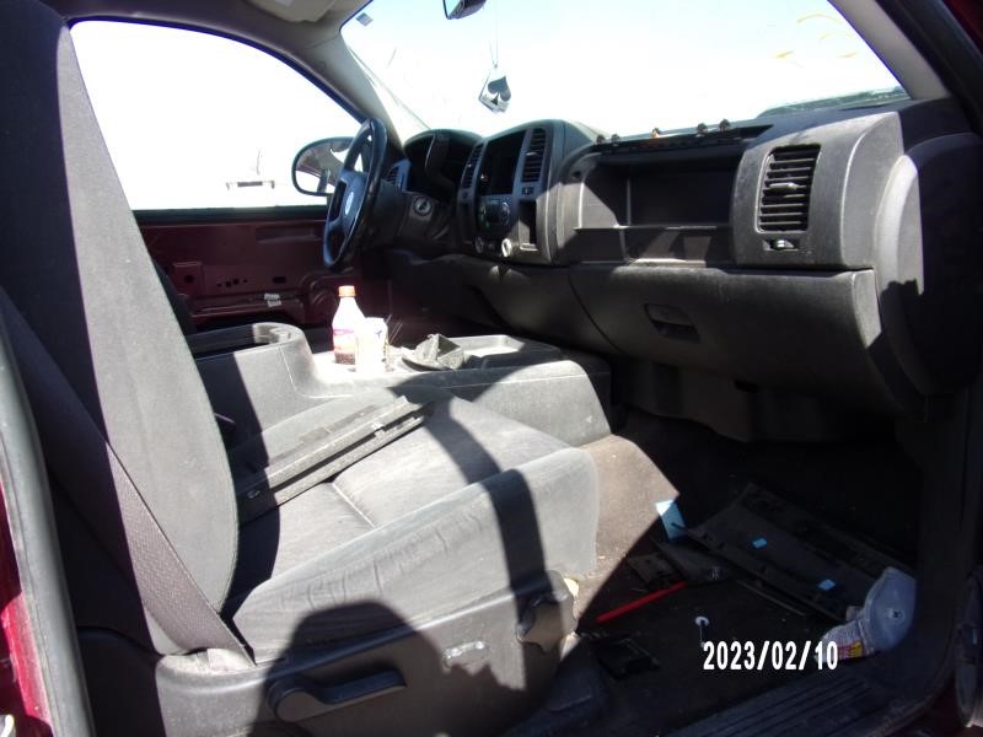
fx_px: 682
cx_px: 492
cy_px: 368
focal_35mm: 24
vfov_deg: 56.8
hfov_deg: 71.6
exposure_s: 1/240
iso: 80
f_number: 3.3
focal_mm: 4.3
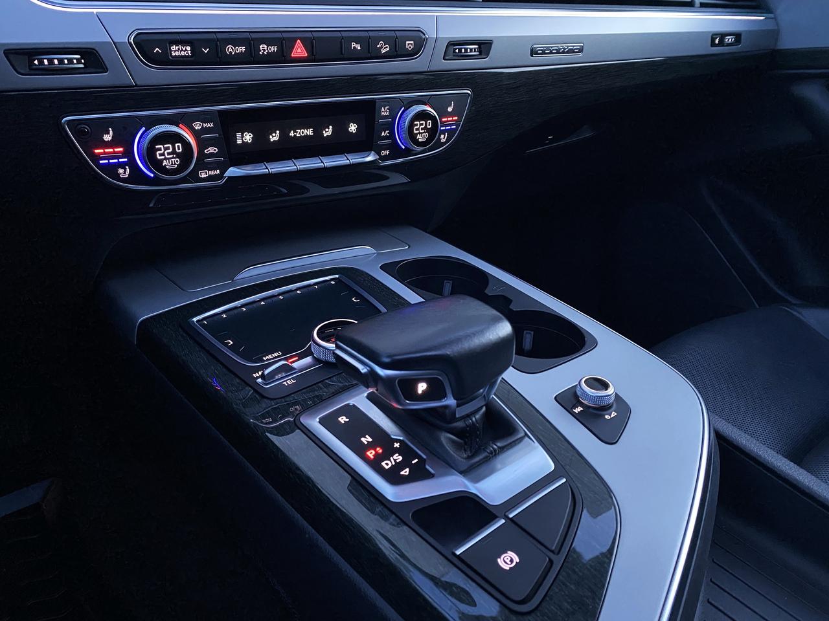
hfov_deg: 67.3
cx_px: 414
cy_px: 310
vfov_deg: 53.1
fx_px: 623
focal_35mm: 26
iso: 1000
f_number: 1.8
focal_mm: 4.25
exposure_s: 1/30
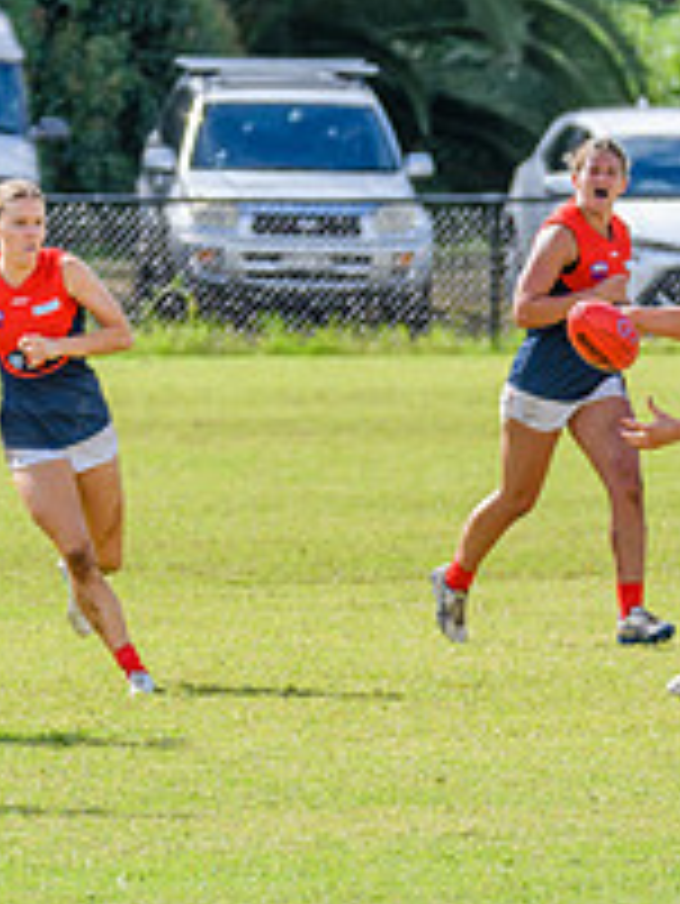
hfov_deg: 1.7
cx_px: 999
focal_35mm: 853
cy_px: 518
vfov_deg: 2.3
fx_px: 22318
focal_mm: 260
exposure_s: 1/1600
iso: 800
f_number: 8
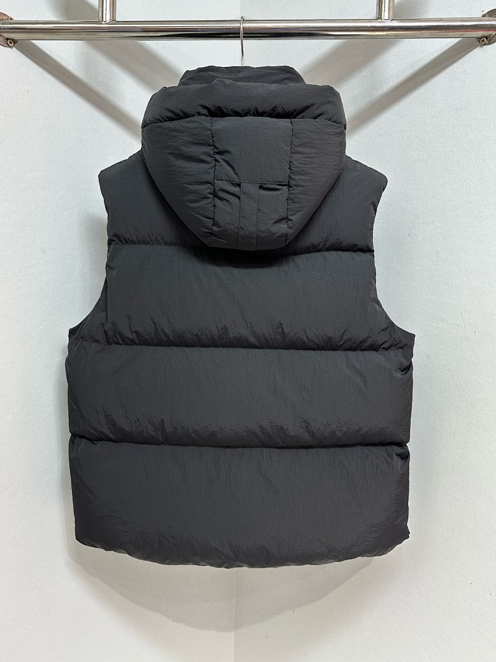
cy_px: 336
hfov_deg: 54.9
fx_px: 478
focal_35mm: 25
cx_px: 244
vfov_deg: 69.4
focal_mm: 6.86
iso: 100
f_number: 1.78
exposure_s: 1/121
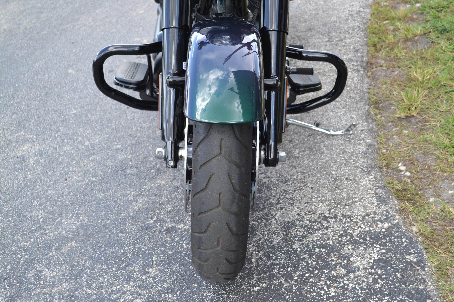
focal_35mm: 48
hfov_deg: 41.1
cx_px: 227
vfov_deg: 28.1
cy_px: 151
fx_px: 605
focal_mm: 32
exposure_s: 1/125
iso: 180
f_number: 5.6
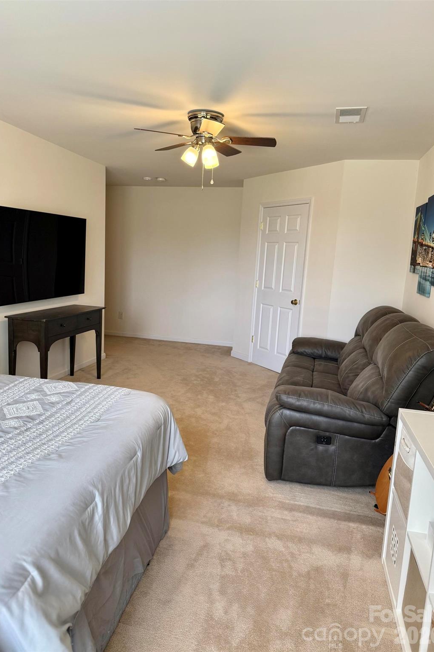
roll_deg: -4.0
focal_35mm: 25
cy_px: 326
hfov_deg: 51.2
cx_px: 201
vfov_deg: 71.5
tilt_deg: -7.8
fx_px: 452
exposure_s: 1/120
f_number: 1.78
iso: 160
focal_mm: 6.76
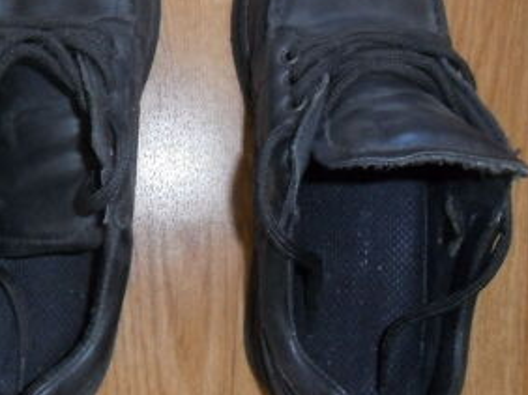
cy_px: 148
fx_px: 701
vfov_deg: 31.3
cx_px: 178
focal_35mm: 46
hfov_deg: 40.8
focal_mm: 4.9
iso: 400
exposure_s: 1/45
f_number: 3.5
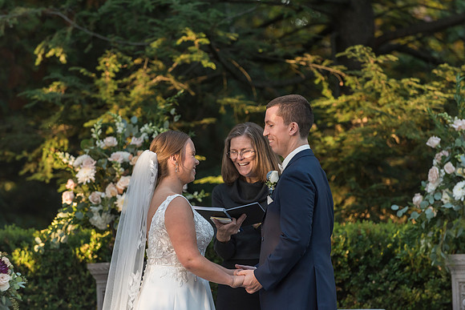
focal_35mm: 200
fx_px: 2584
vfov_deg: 6.9
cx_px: 232
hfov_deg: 10.3
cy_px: 155
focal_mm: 200
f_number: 4
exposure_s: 1/320
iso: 1000
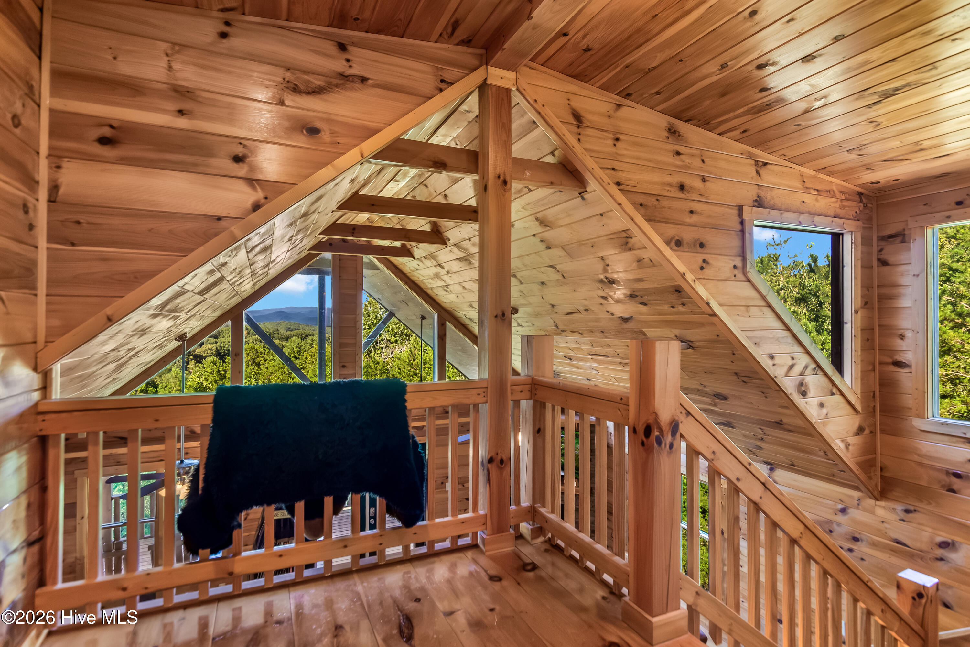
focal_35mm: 16
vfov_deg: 72.1
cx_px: 485
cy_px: 324
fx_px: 445
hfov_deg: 95.0
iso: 400
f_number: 4.5
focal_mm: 11
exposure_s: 1/80
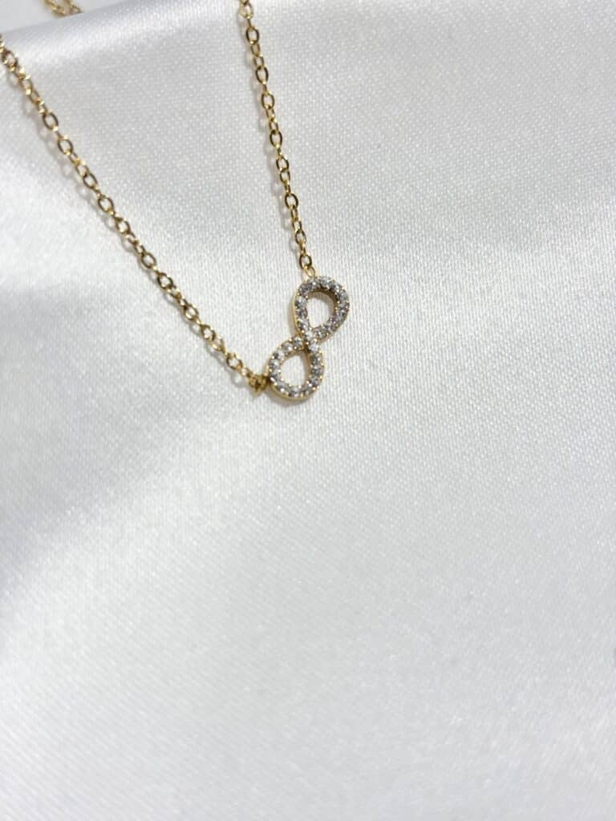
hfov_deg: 28.0
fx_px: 1234
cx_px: 308
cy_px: 410
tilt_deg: -50.2
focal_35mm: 52
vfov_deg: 36.8
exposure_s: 1/358
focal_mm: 5.96
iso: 32
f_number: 1.6
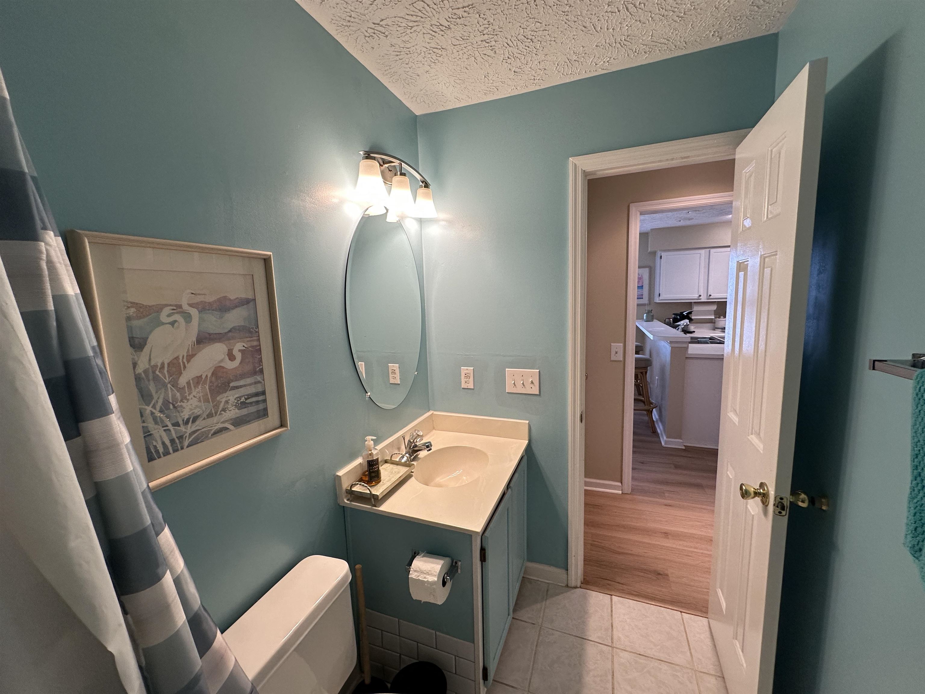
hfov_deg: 102.1
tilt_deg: -8.0
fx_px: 374
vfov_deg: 85.7
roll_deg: +1.5
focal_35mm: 14
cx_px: 462
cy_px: 347
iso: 160
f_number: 2.2
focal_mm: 2.22
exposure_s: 1/120
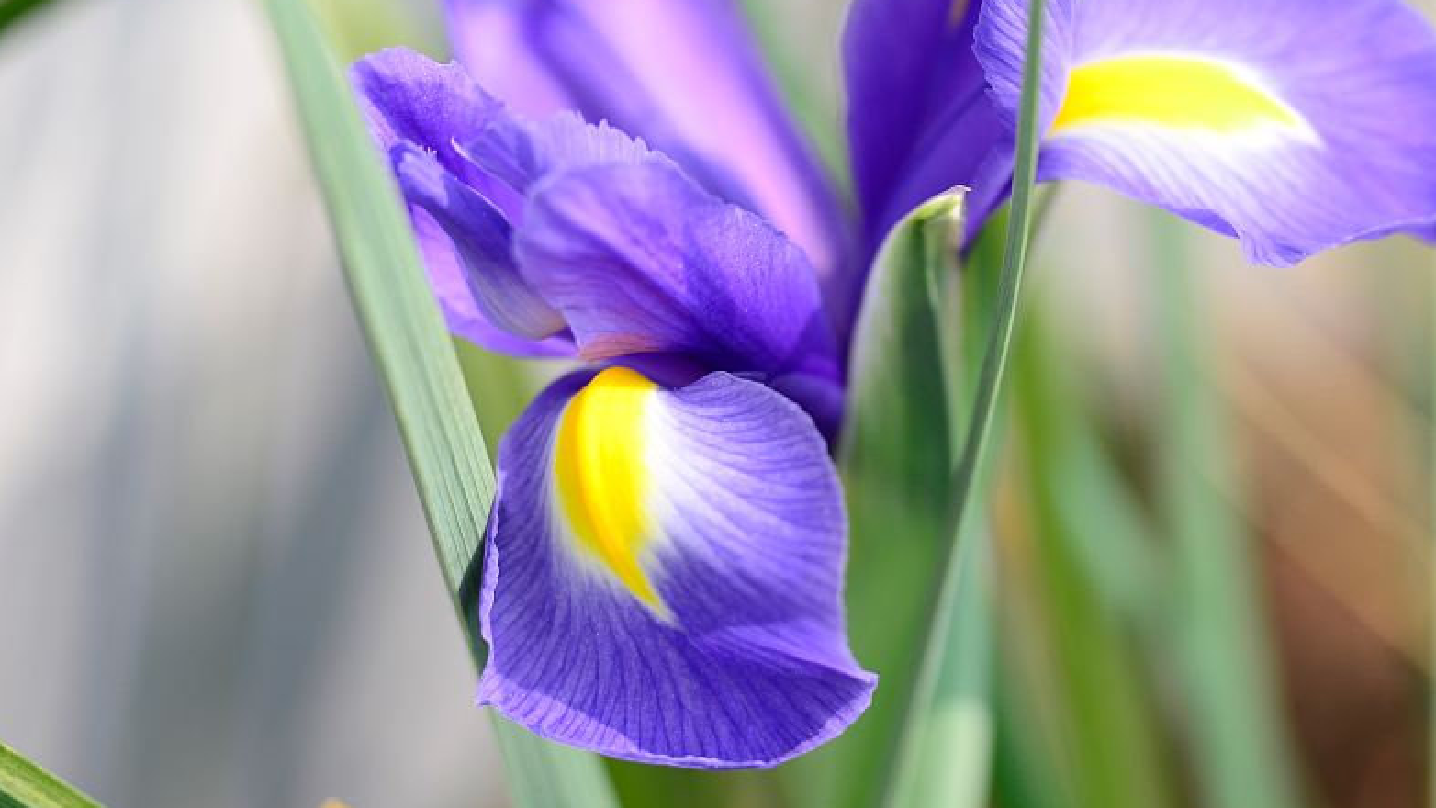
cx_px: 718
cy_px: 362
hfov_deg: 7.0
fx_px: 11729
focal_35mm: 308
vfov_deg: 3.9
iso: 100
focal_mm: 150
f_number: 3.3
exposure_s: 1/800
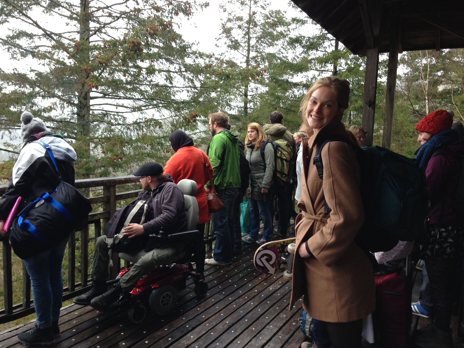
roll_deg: -2.1
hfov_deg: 55.4
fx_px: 442
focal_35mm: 33
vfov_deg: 42.9
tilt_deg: -5.0
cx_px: 232
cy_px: 174
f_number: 2.4
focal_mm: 4.12
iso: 80
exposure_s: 1/120
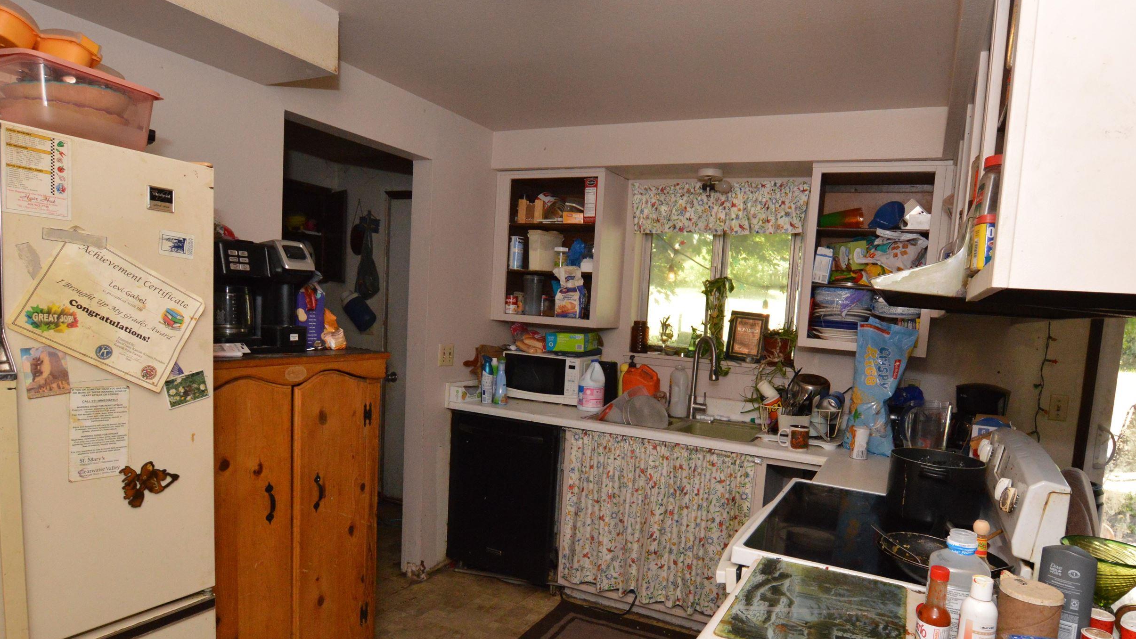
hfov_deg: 86.4
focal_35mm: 20
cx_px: 625
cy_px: 381
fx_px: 602
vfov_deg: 55.5
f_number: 8
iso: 1600
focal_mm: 10
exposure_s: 1/200
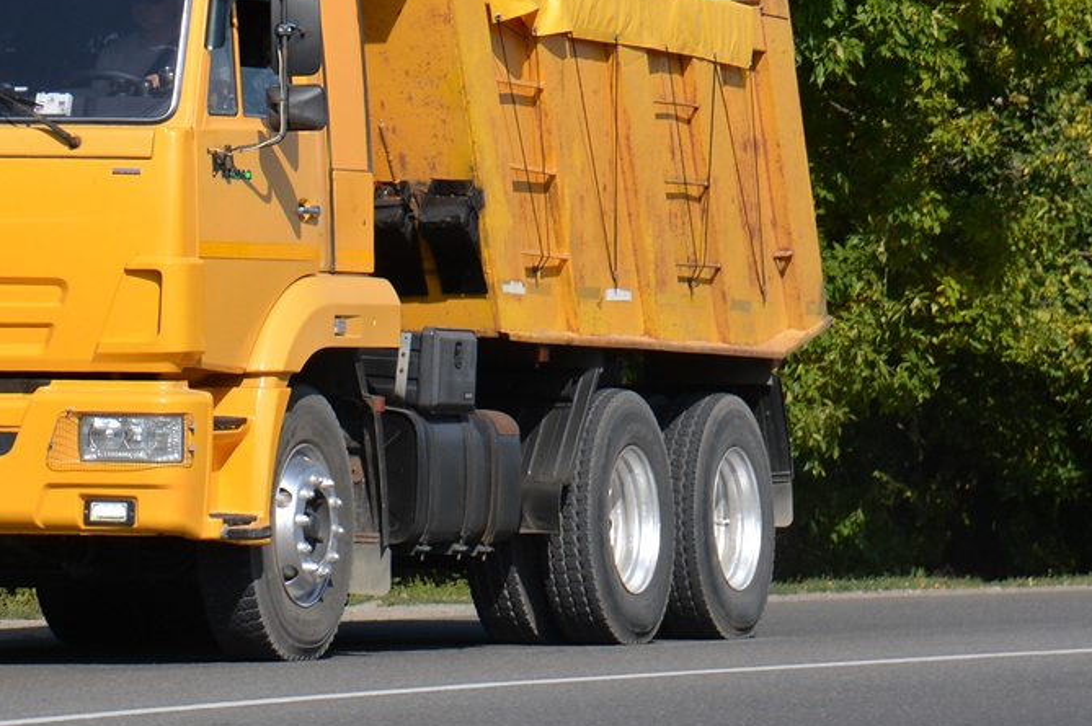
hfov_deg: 10.2
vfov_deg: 6.8
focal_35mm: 202
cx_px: 168
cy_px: 118
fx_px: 6120
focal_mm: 75
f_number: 6.3
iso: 400
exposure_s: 1/1600
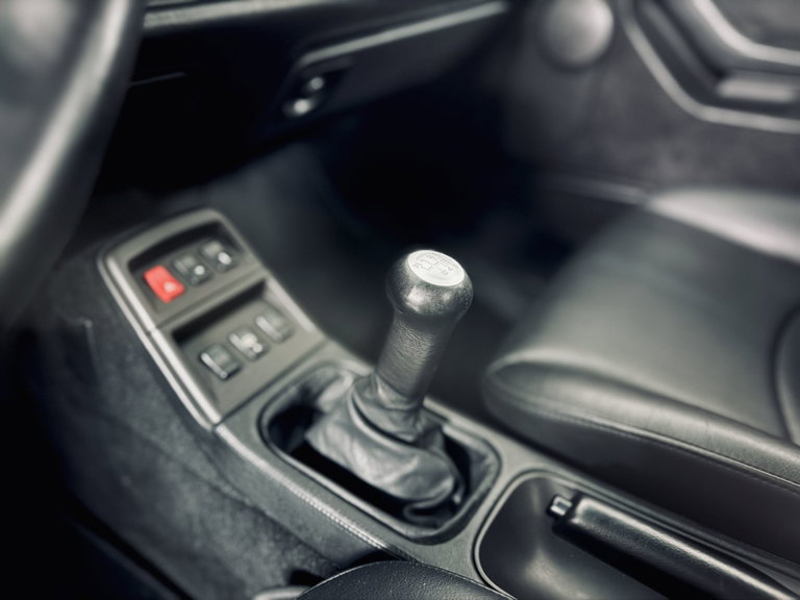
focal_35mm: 24
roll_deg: +1.4
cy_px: 300
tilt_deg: -32.1
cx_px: 400
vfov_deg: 56.8
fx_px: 555
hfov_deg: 71.6
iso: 1250
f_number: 1.78
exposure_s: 1/9
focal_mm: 6.76
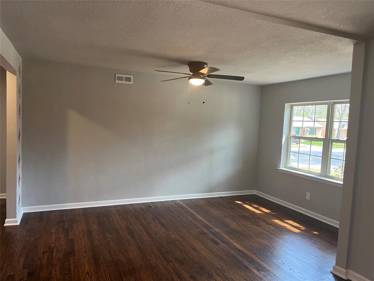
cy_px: 140
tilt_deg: -5.4
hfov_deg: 67.3
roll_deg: -3.1
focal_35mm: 26
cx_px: 187
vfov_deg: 53.1
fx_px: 281
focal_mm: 5.1
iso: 100
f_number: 1.6
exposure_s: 1/60
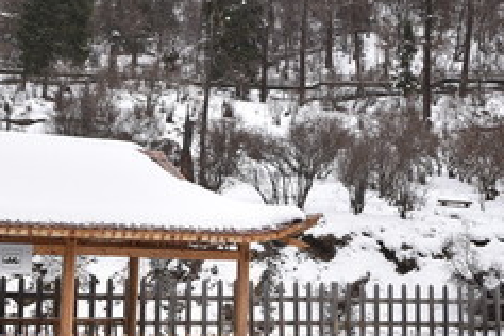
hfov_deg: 26.1
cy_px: 27
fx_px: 1064
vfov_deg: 17.6
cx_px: 87
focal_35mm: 76
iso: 200
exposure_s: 1/100
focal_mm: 30
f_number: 11
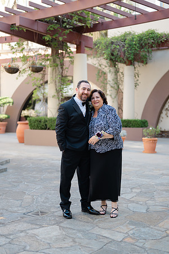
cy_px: 127
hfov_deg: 27.0
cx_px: 84
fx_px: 352
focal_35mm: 50
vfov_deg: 39.6
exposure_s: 1/320
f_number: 1.8
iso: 64
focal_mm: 50
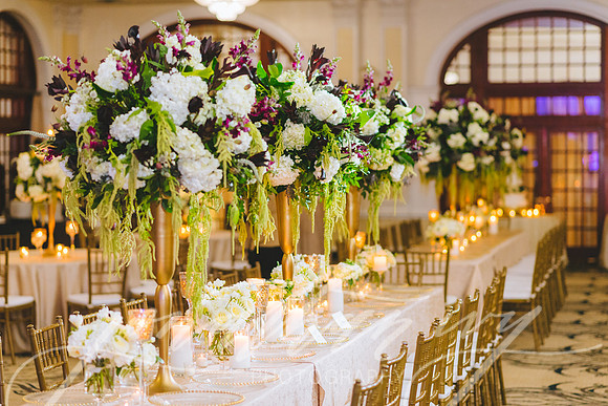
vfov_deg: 16.1
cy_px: 203
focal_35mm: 85
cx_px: 304
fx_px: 1436
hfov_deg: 23.9
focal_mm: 85
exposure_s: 1/160
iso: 1600
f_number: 2.2
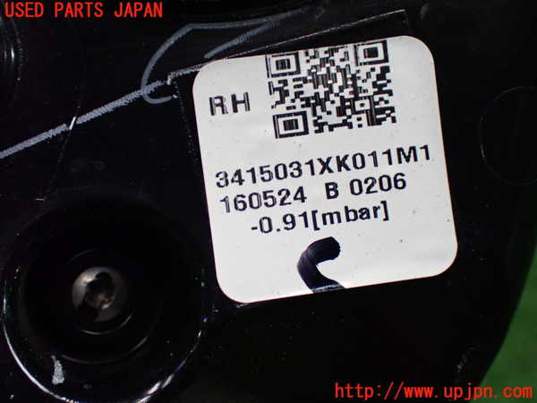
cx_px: 268
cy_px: 202
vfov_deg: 29.1
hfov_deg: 38.2
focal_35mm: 50
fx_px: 776
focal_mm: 9.01
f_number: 3.2
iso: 800
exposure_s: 1/160
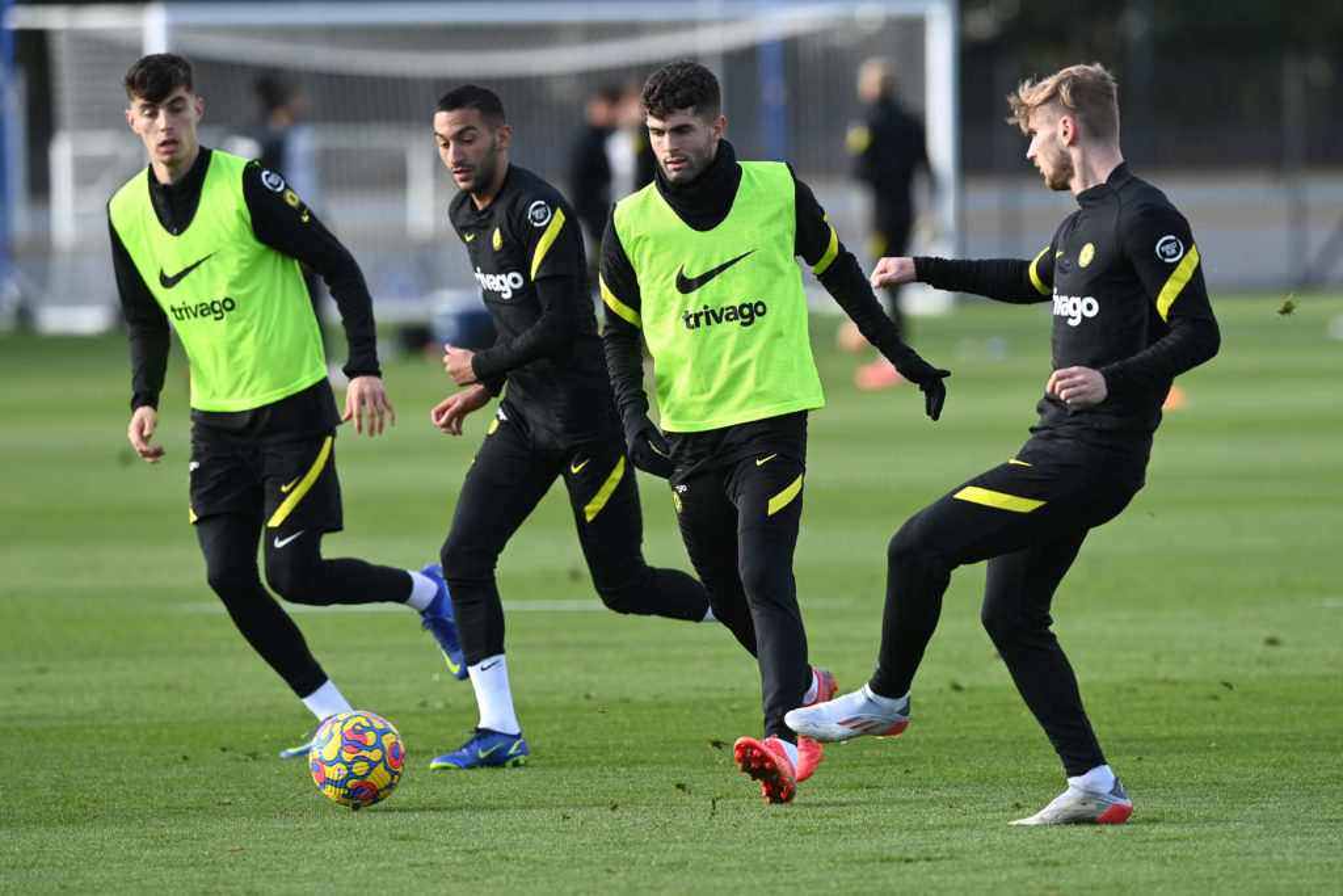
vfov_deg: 3.4
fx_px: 14923
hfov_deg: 5.2
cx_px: 672
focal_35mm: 400
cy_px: 448
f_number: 4.5
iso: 640
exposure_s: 1/2000
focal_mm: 400
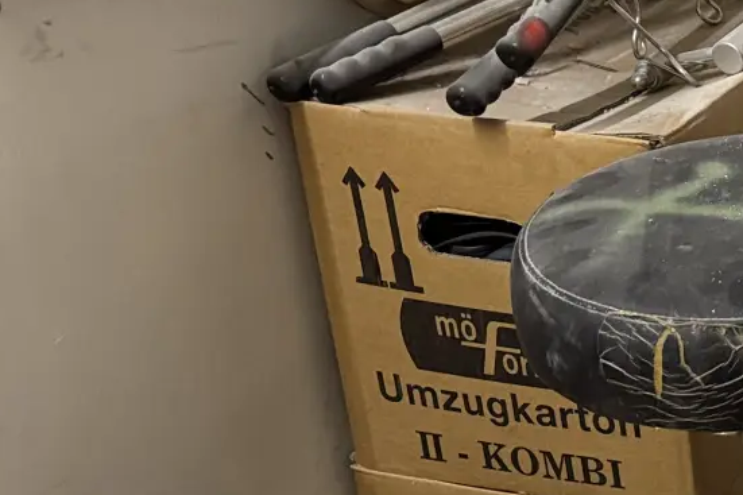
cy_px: 200
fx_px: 1795
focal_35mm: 87
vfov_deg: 15.7
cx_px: 1170
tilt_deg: -25.9
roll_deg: +1.5
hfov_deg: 19.7
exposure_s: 1/50
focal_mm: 6.76
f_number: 1.78
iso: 320
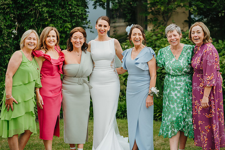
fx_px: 531
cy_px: 75
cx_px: 112
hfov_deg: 23.9
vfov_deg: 16.1
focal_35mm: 85
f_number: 2.8
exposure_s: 1/640
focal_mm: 85
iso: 200
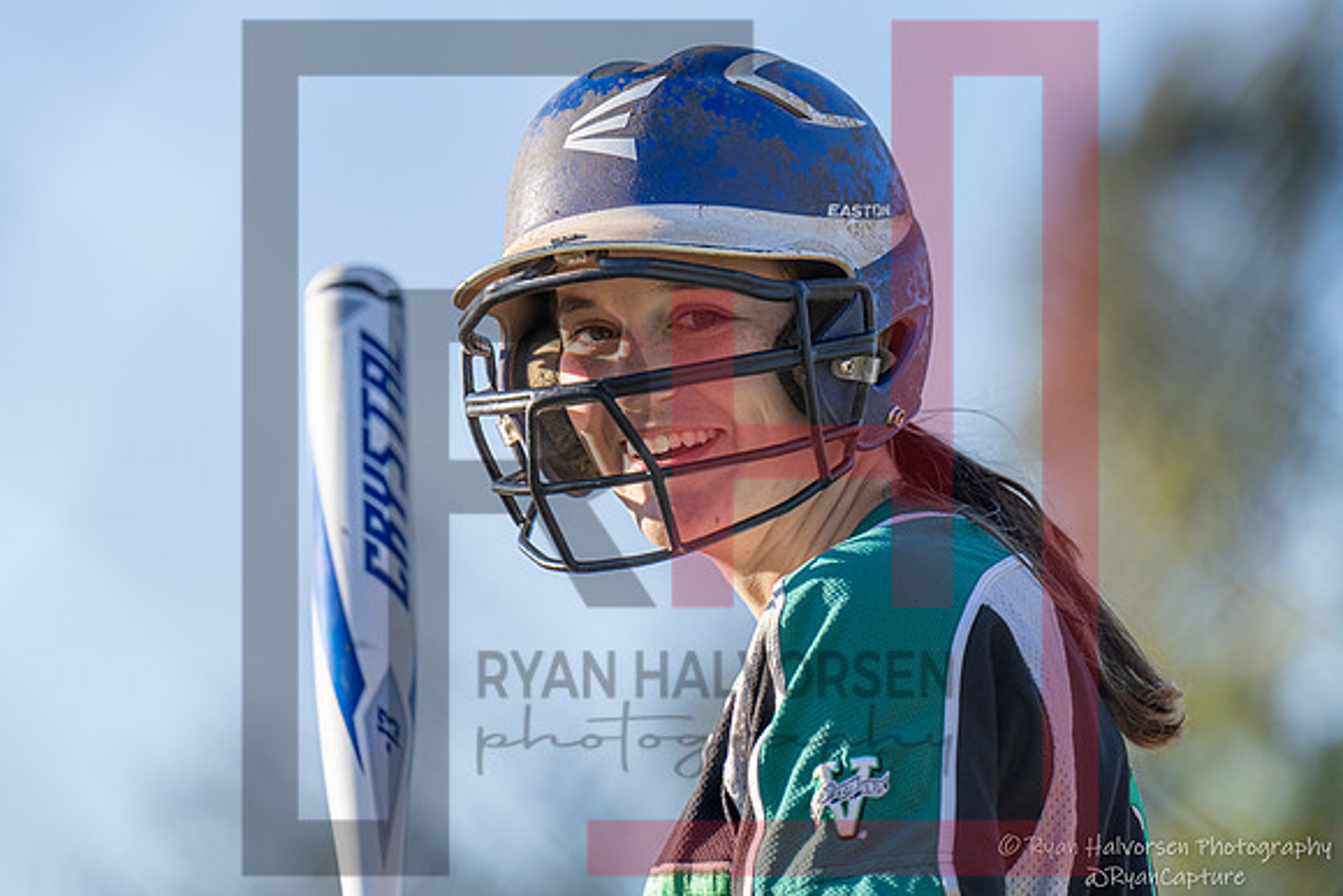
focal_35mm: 263
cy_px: 330
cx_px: 829
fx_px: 9797
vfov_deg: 5.2
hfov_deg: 7.8
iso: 200
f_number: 2.8
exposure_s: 1/2500
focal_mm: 200
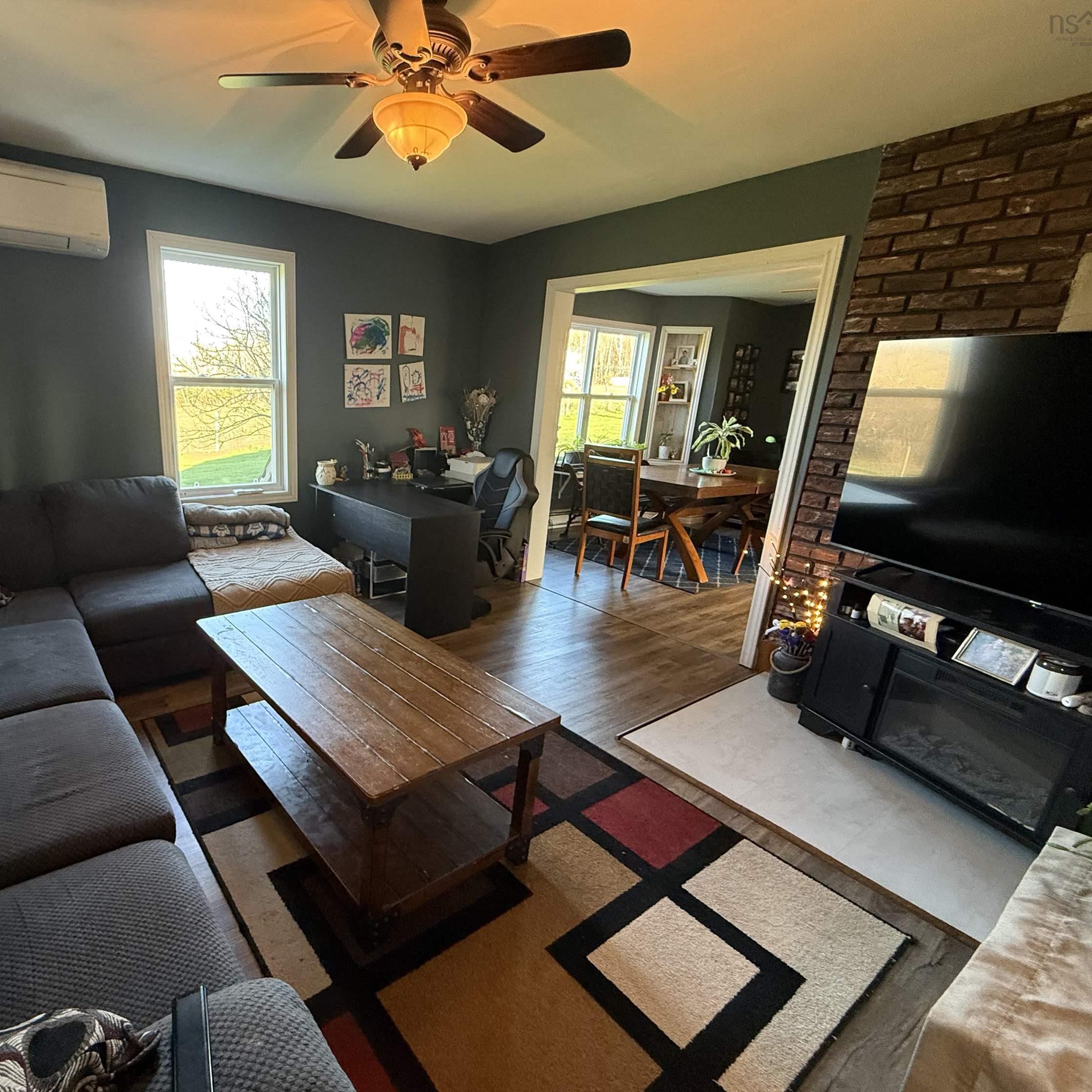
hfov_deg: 81.7
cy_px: 561
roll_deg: -1.7
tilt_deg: -16.0
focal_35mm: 17
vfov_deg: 83.9
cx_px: 383
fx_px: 607
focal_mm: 2.22
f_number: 2.2
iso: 500
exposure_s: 1/60
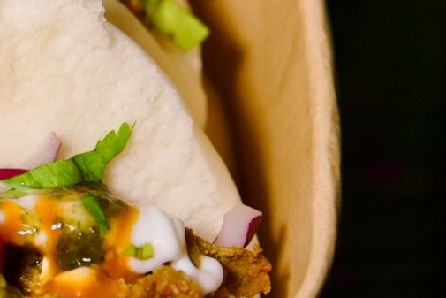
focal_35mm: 299
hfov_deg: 6.8
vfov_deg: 4.6
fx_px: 3705
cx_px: -103
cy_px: 165
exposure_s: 1/250
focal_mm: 82
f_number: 4.5
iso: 2000
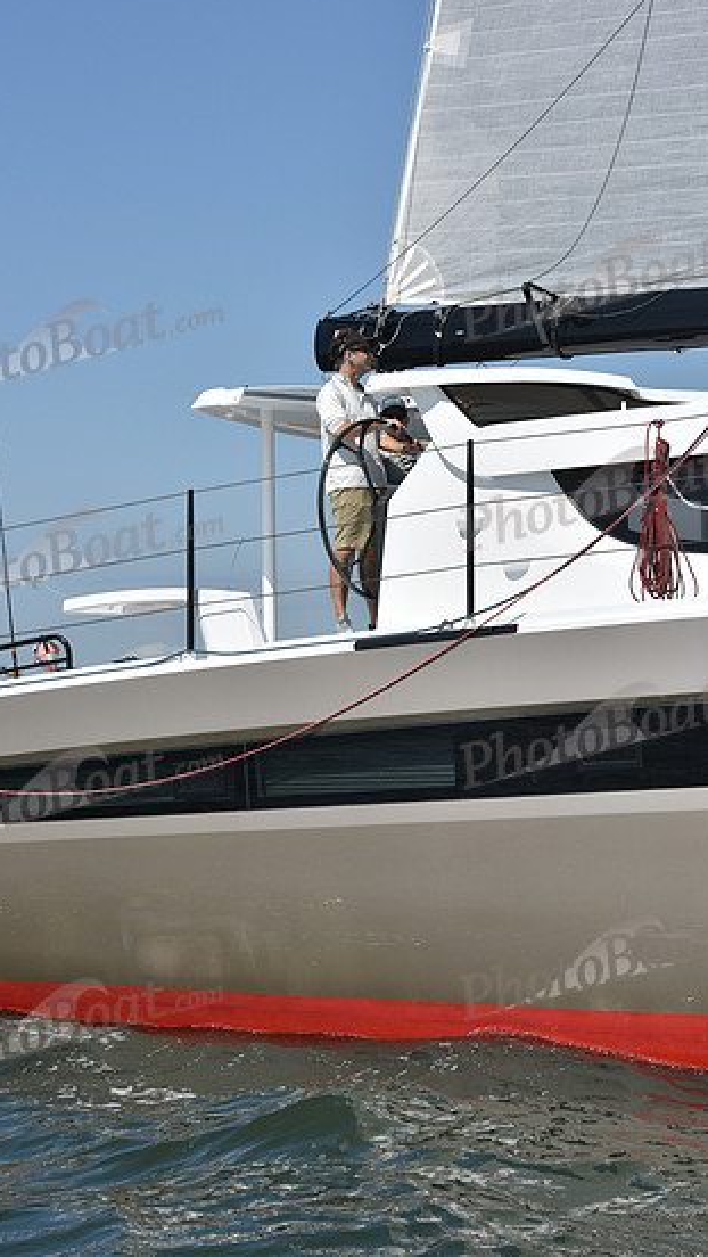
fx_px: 2933
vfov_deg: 24.2
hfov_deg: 13.8
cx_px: 343
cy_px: 644
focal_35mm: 88
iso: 250
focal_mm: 80
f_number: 9
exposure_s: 1/1250
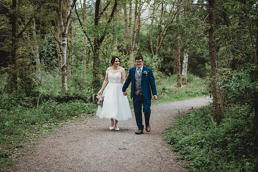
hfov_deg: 28.8
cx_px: 129
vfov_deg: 19.5
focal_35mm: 70
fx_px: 502
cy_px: 86
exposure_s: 1/400
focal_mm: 70
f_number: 3.2
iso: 200
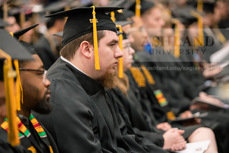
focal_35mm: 150
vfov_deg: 9.2
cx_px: 114
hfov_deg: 13.7
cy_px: 76
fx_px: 954
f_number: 3.2
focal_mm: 150
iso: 3200
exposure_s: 1/200
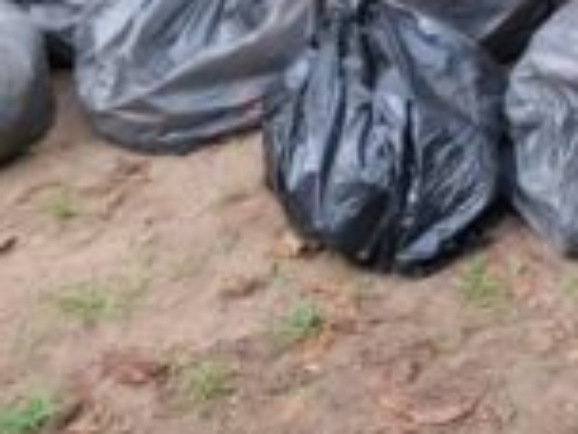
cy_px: -392
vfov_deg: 13.4
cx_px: 821
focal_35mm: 97
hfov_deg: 18.3
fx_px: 1620
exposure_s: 1/144
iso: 50
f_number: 1.8
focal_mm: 5.54
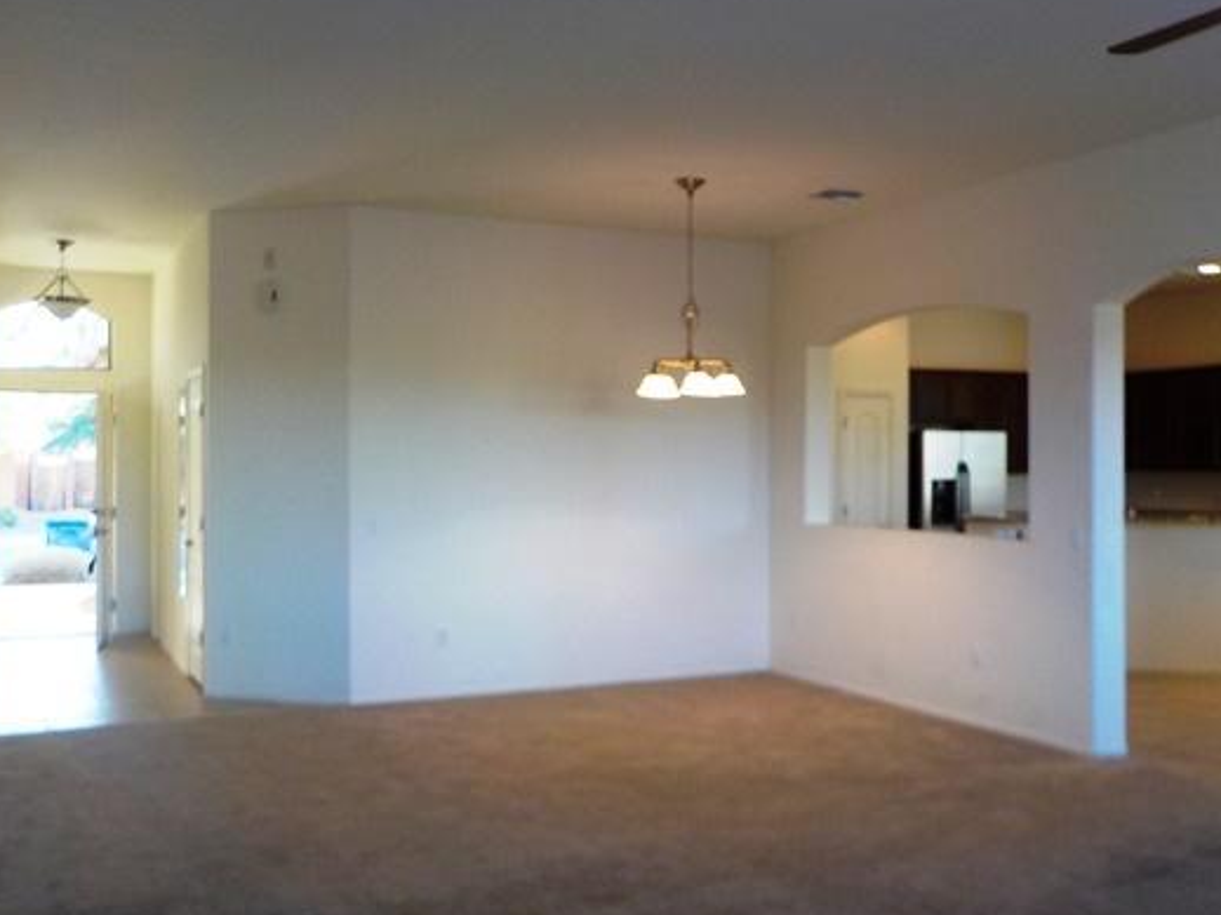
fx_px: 1305
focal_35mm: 37
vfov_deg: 38.6
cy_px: 492
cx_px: 696
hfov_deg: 50.0
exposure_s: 1/30
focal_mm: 4.1
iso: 140
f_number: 3.3
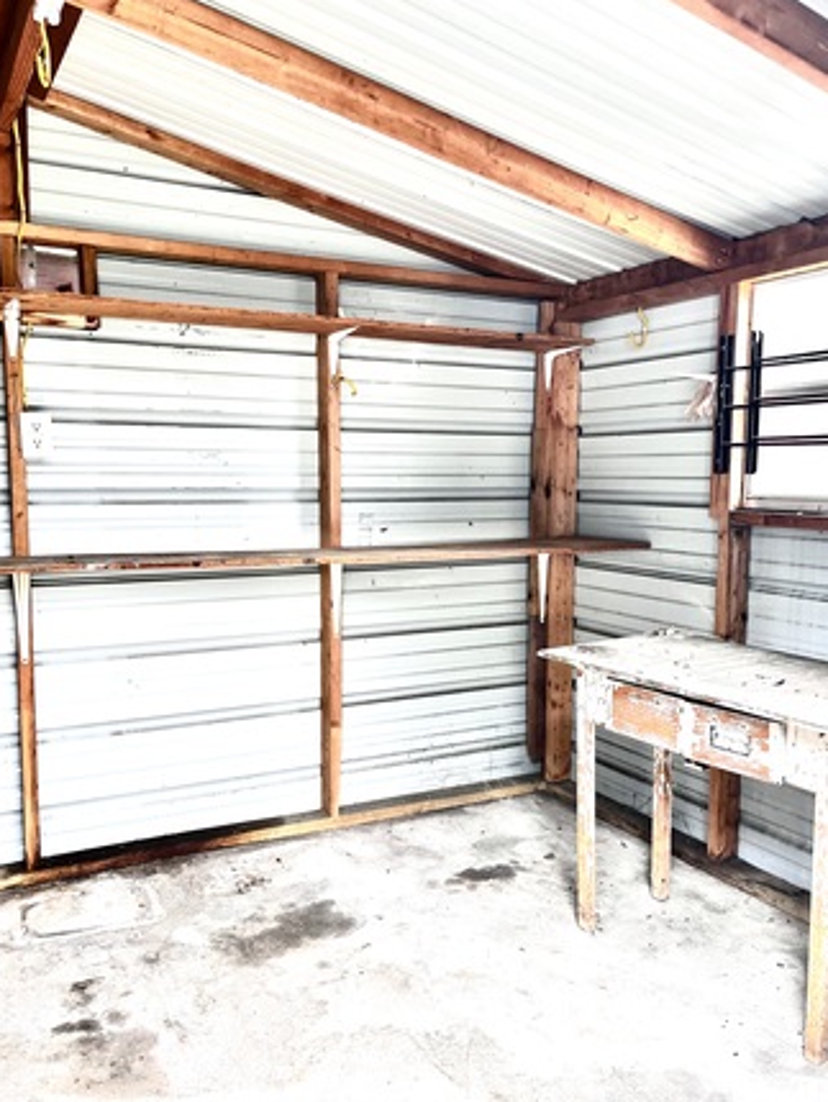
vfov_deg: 61.6
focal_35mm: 29
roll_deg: +0.7
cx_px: 402
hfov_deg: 48.3
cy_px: 569
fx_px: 924
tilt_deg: -6.4
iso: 40
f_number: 1.6
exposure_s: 1/121
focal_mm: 5.1
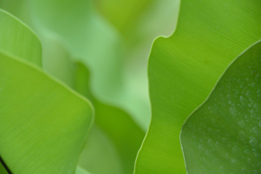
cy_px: 87
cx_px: 130
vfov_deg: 5.8
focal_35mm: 235
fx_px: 1703
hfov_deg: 8.8
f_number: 5.6
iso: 400
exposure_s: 1/250
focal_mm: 87.3
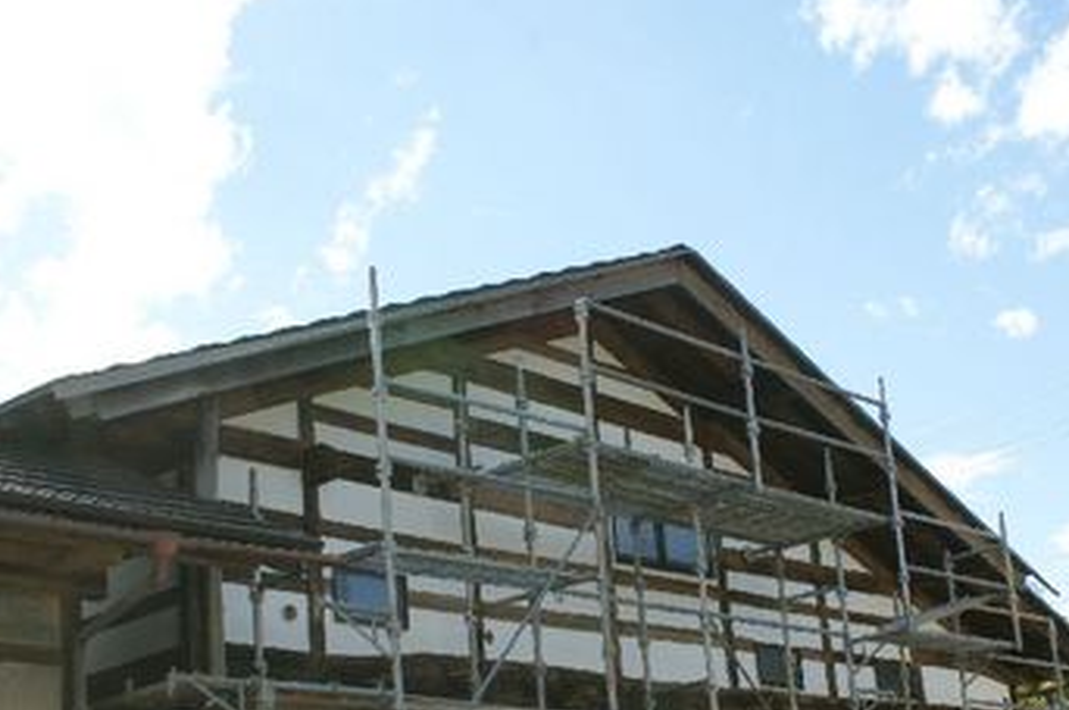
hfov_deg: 34.9
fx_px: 1690
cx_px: 678
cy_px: 510
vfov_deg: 23.5
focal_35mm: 57
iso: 100
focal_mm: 26
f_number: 11
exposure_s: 1/80
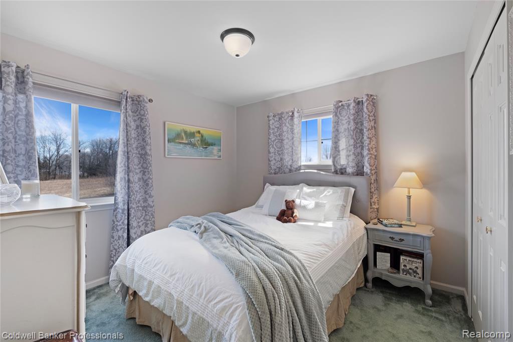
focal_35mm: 15
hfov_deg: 100.4
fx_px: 214
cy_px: 171
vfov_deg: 77.3
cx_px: 256
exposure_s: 1/20
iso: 400
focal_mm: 10
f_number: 7.1
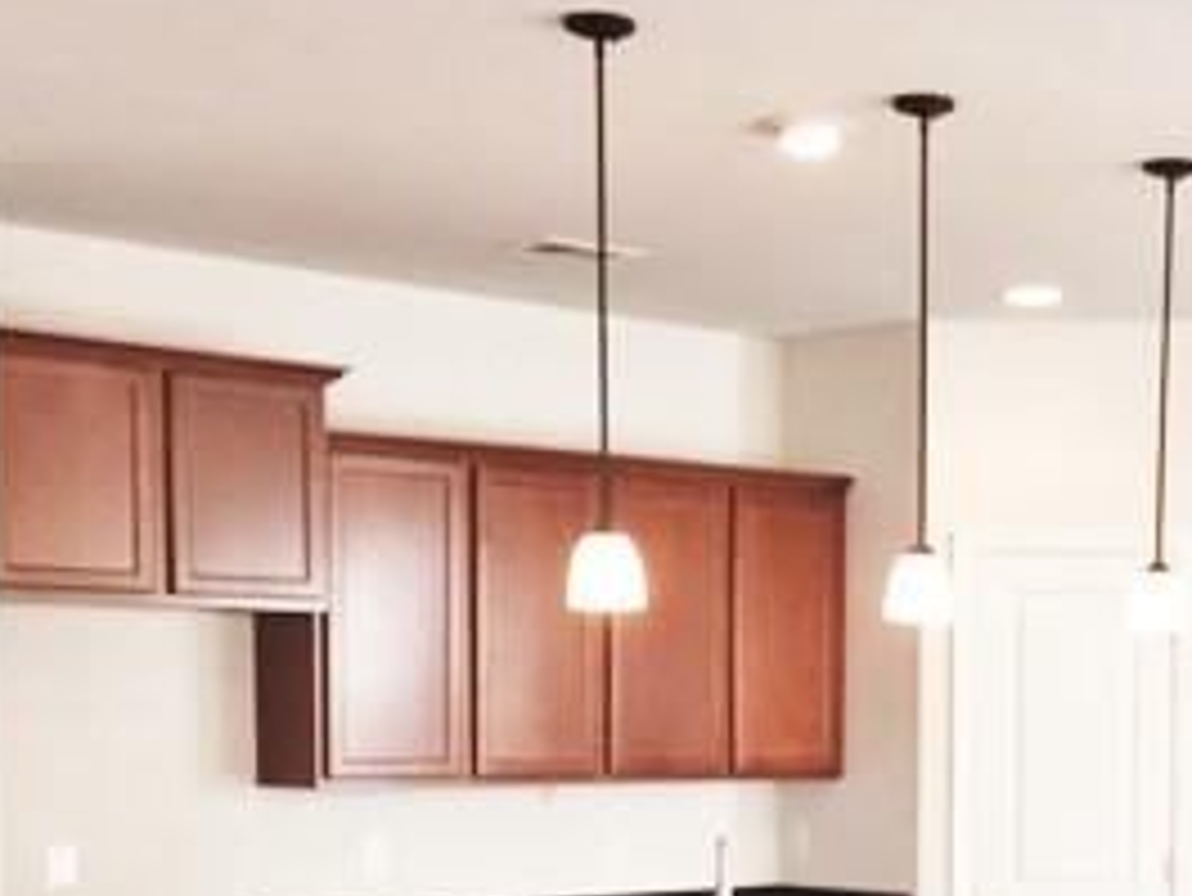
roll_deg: -1.5
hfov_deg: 27.1
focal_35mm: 70
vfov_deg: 20.4
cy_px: 882
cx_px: 990
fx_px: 2412
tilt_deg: -4.1
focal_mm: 4.15
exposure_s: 1/30
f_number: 2.2
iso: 32
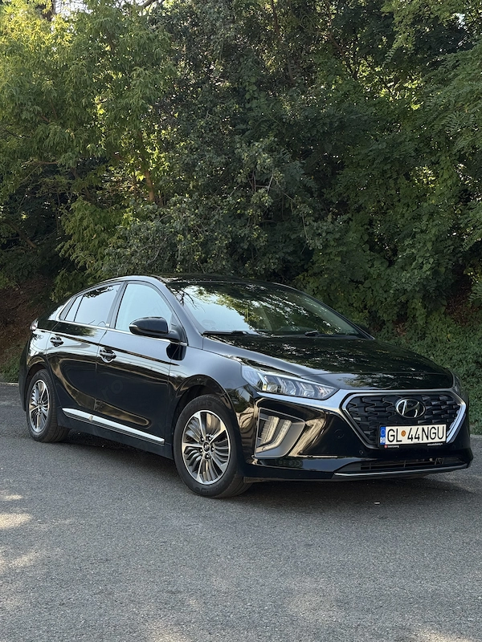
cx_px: 241
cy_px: 321
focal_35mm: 48
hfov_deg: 30.3
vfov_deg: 39.7
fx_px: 891
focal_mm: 6.76
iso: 64
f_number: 1.78
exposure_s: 1/926
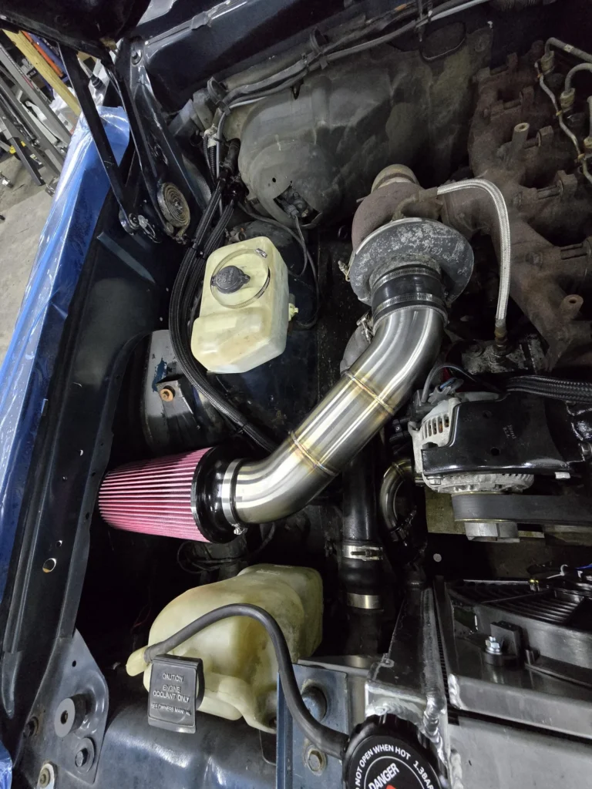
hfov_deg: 89.9
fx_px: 296
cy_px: 394
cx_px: 296
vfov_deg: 106.2
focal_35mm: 13
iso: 1250
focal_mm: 2.2
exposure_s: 1/60
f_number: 2.2
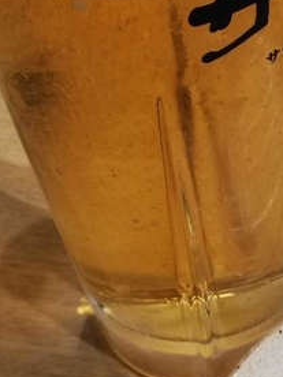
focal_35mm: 87
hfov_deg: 16.6
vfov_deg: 22.3
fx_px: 948
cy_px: 96
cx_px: 284
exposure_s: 1/40
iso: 200
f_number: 2.2
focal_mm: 3.81
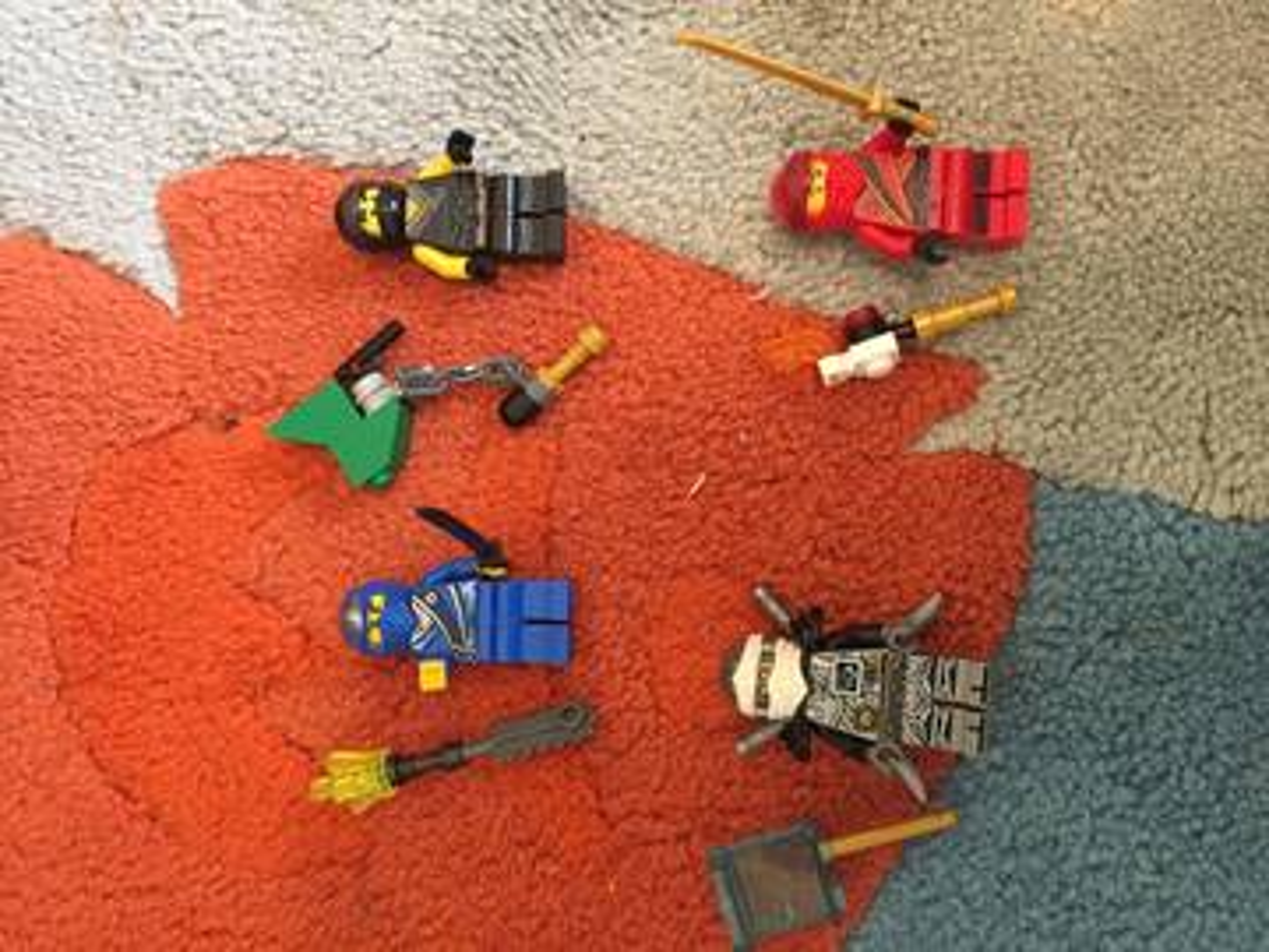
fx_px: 1063
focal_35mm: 29
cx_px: 634
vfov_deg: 48.2
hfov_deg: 61.7
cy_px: 476
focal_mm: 4.15
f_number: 2.2
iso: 250
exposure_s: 1/25
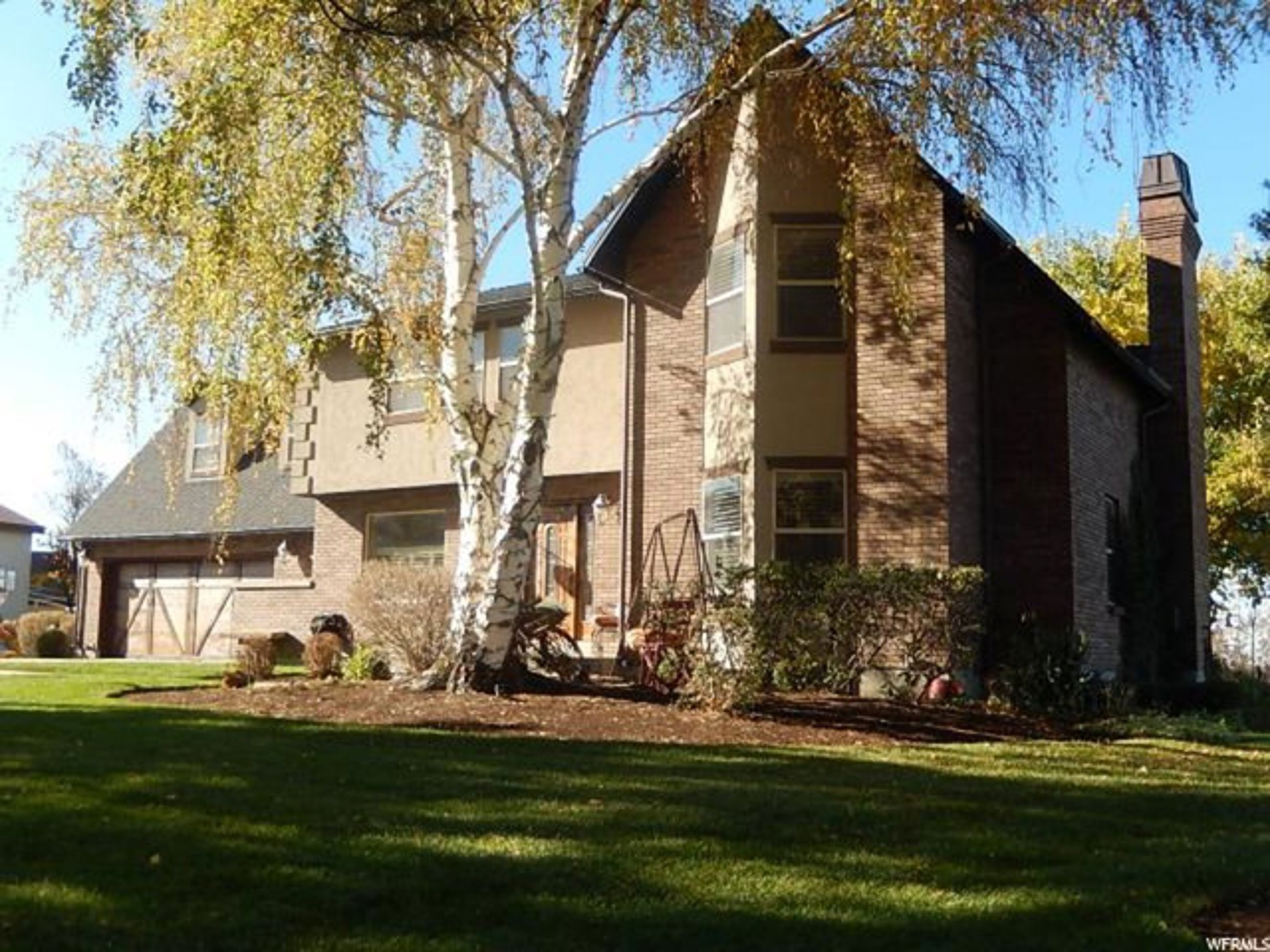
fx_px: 1321
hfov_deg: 51.4
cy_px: 476
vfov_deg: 39.7
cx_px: 635
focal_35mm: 36
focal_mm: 6.5
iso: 125
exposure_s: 1/400
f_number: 4
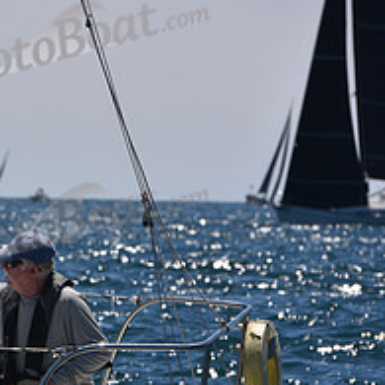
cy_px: 354
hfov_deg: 4.1
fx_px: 5398
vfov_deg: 4.1
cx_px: -170
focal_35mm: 429
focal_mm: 170
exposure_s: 1/800
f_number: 8
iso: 250
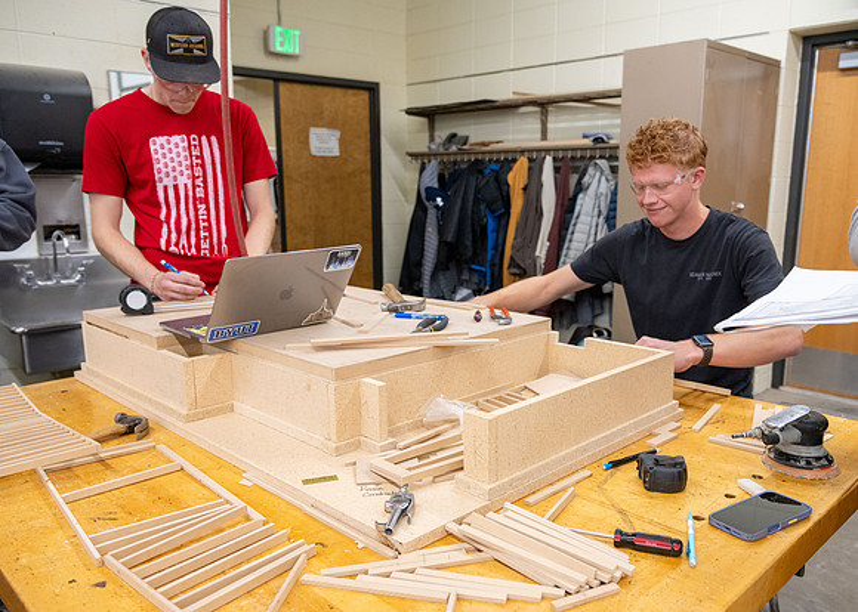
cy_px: 327
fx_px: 655
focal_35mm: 27
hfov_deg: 66.4
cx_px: 458
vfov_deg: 50.1
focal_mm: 24
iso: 2000
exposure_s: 1/200
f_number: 4.5
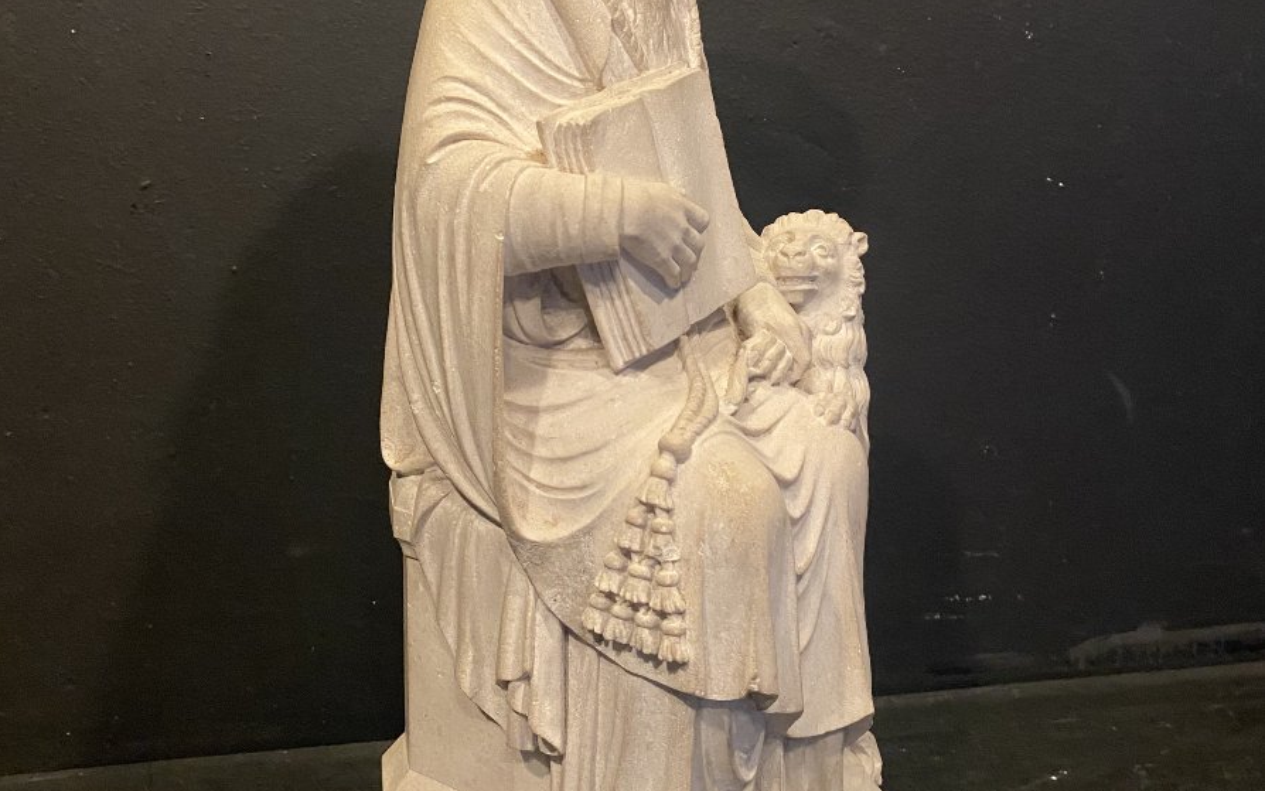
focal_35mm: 37
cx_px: 631
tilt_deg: -6.6
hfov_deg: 52.7
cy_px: 246
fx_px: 1276
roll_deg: +1.3
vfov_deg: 34.0
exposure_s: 1/50
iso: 320
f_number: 1.8
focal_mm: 4.25
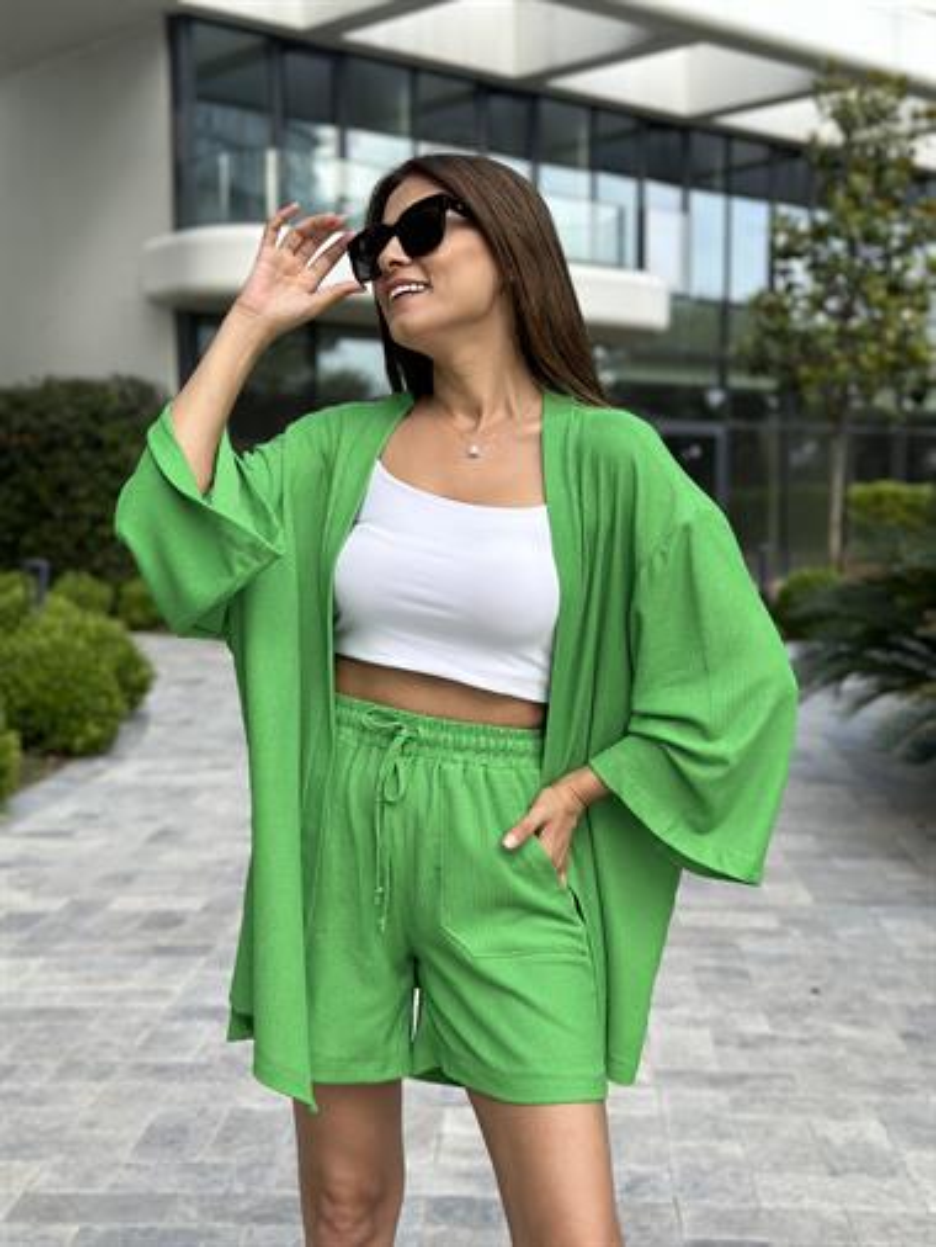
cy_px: 624
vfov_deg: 39.6
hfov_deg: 30.3
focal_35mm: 48
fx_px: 1729
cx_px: 468
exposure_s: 1/511
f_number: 1.78
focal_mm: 6.86
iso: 80
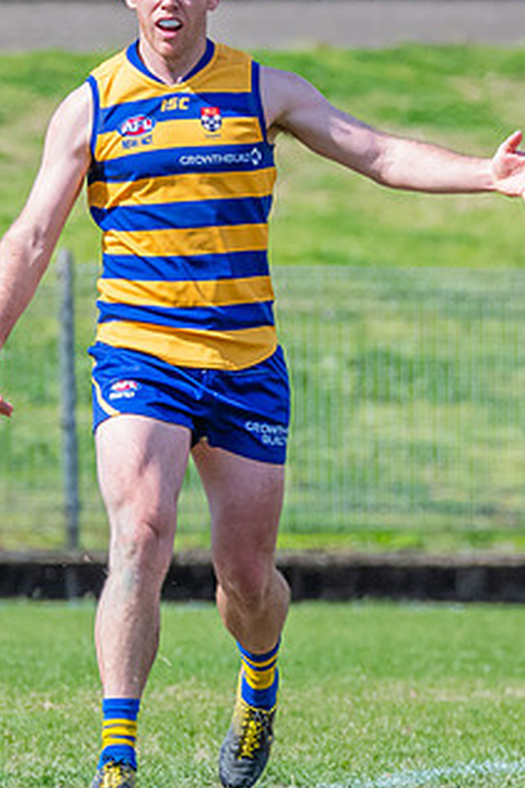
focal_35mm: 1267
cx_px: 28
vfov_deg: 1.6
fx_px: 27744
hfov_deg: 1.1
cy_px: 471
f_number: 7.1
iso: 800
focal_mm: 360
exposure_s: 1/1600
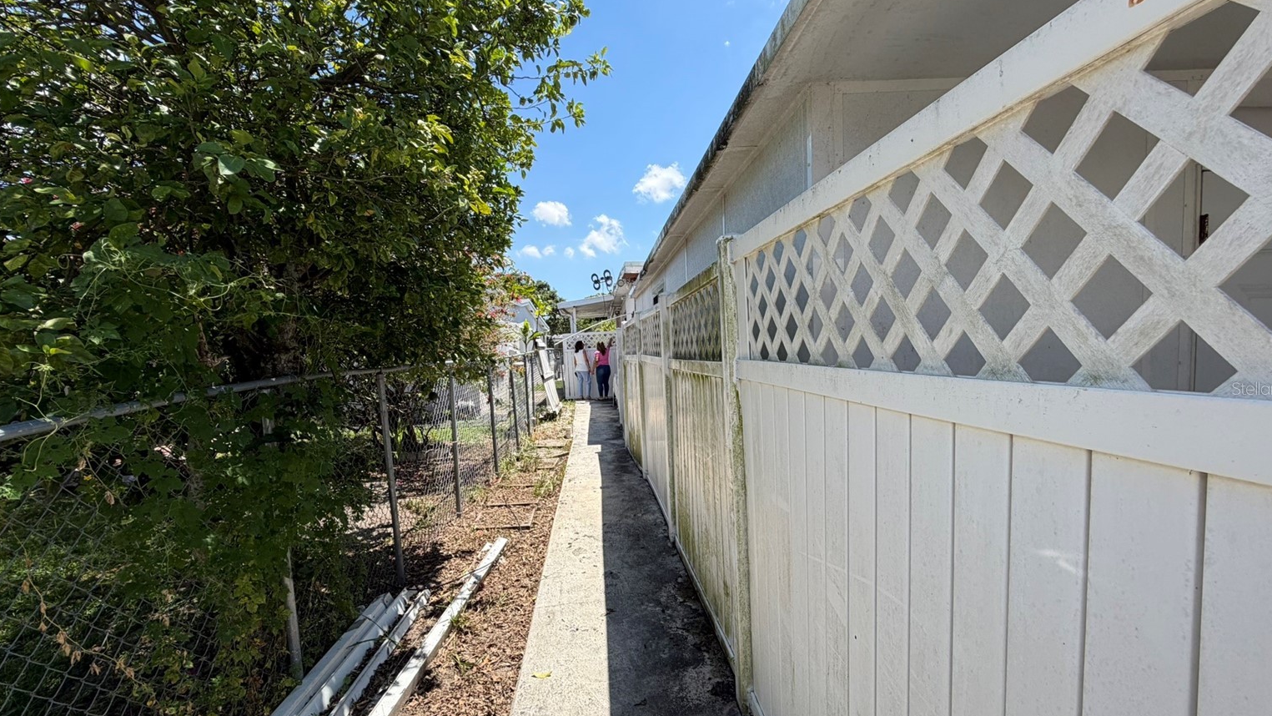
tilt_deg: -2.4
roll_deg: +3.2
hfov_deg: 99.4
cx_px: 643
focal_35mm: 16
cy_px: 388
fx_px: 540
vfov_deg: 67.0
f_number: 2.2
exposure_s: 1/770
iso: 32
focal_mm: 2.22
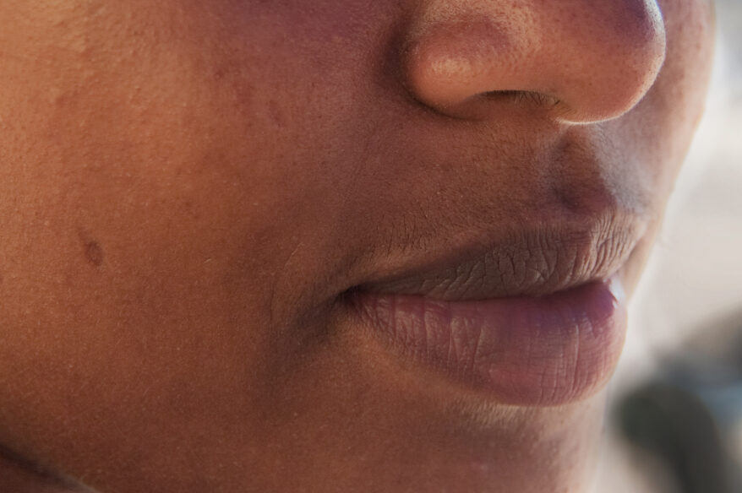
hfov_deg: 12.5
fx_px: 3378
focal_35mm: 164
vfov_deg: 8.3
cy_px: 140
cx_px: 406
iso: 200
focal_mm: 50
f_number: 5.6
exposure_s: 1/90
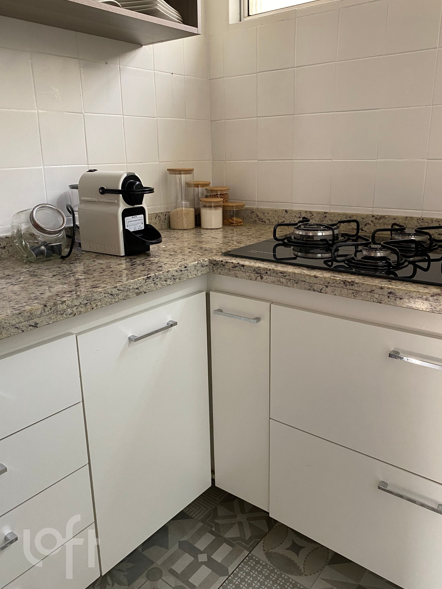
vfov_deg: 65.3
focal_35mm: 27
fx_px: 460
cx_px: 215
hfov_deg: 51.3
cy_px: 284
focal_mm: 4.25
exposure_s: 1/60
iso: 160
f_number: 1.8
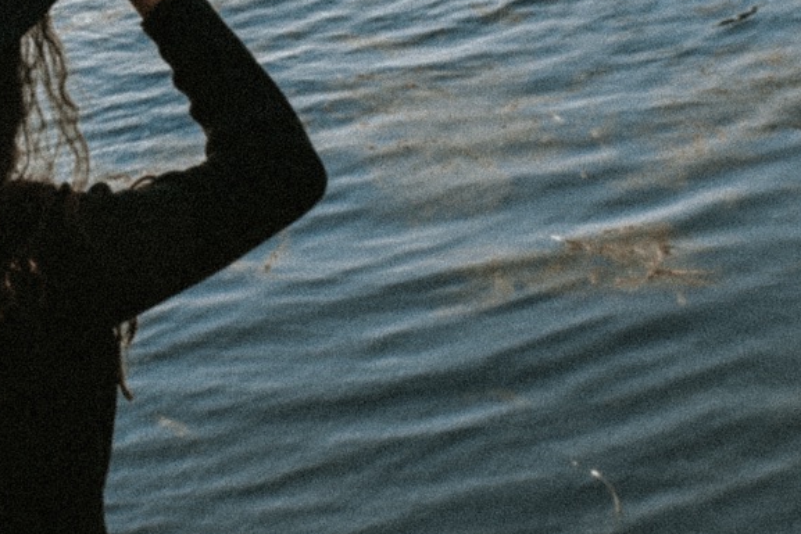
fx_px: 2394
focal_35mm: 108
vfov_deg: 12.6
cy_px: 11
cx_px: 143
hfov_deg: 18.8
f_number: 13
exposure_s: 1/100
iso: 200
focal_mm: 23
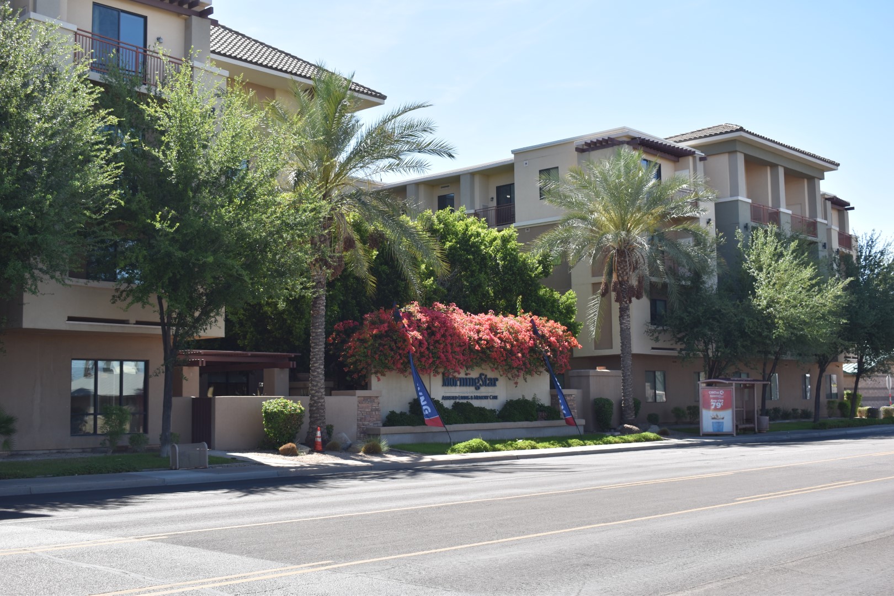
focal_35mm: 44
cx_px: 447
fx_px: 1080
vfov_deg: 30.8
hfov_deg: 45.0
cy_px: 298
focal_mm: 29
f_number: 7.1
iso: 100
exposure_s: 1/200
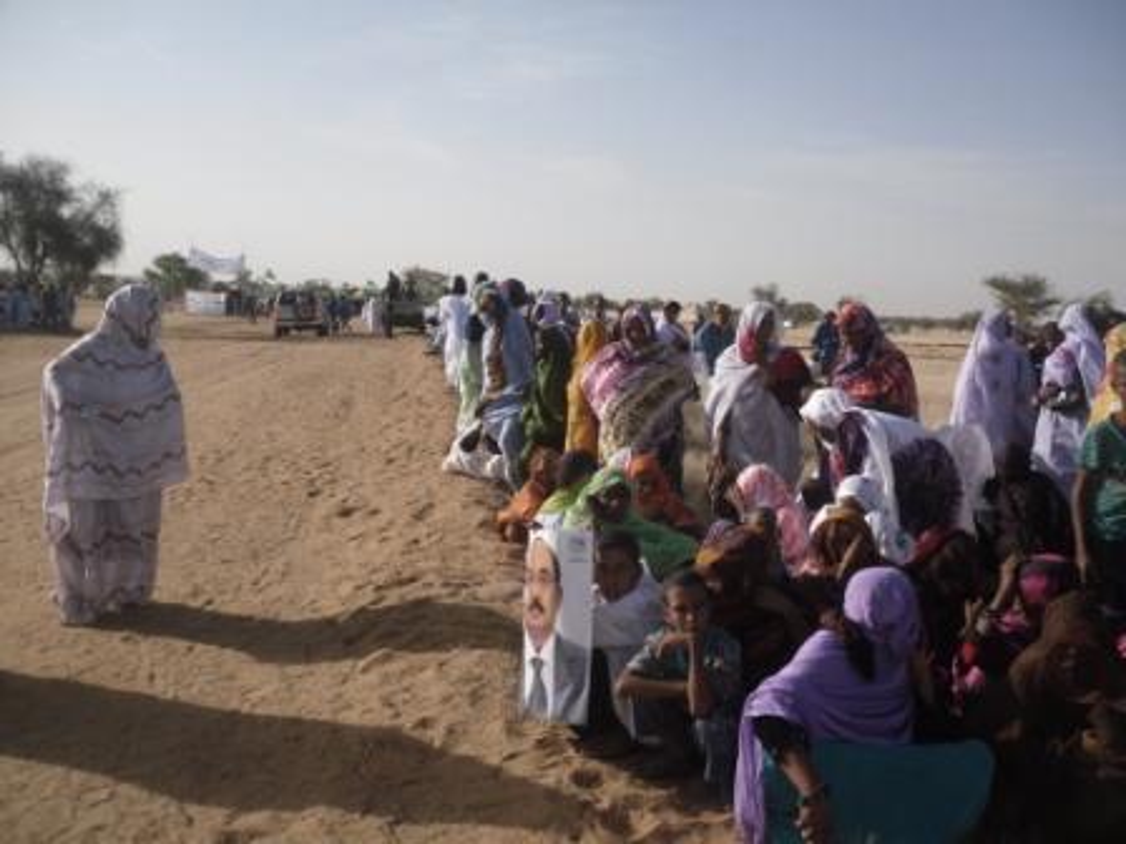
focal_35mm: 45
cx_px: 563
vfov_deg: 32.2
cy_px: 422
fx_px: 1464
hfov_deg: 42.1
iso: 80
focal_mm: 6.3
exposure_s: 1/215
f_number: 8.2
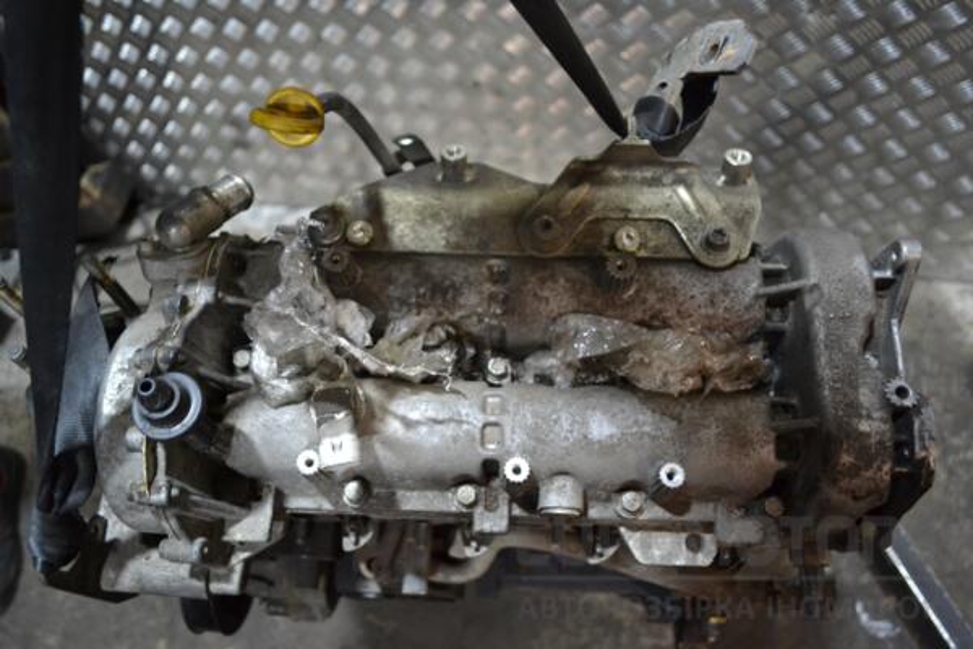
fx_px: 811
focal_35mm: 30
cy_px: 324
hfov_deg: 61.9
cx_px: 486
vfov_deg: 43.6
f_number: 3.8
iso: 1400
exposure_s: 1/30
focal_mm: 20
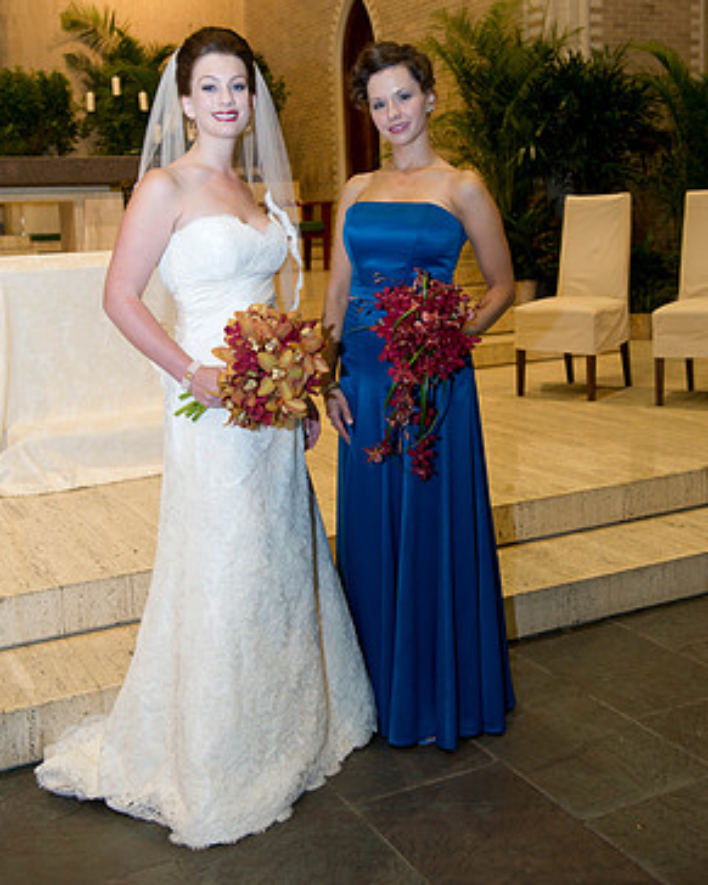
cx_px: 352
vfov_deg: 41.8
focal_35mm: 44
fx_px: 1153
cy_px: 350
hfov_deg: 34.1
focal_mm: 38
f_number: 4.5
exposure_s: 1/60
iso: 800
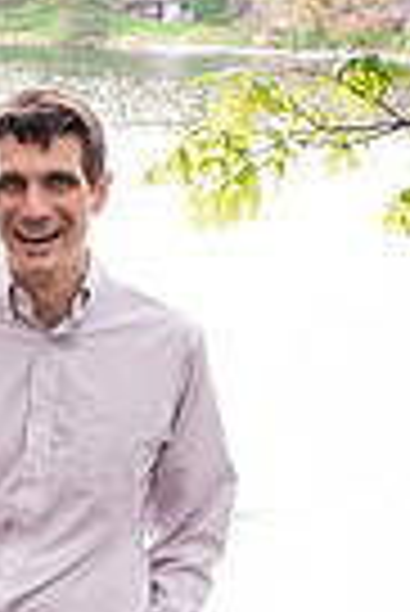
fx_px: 1976
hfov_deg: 11.4
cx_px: -203
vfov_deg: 17.1
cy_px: 657
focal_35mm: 116
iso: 800
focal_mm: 35
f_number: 6.3
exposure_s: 1/160
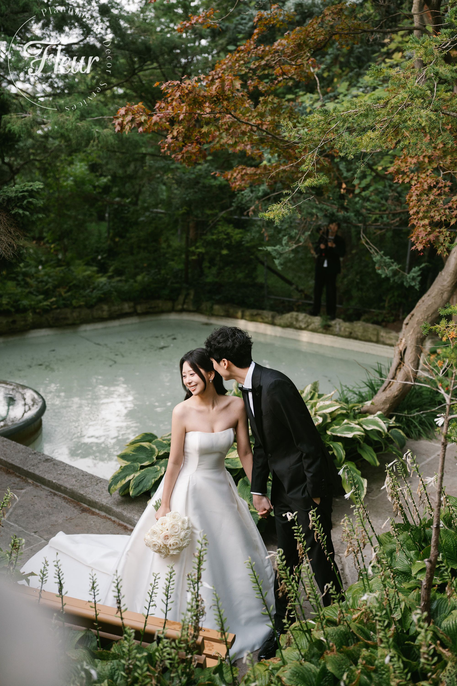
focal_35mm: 35
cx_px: 228
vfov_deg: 54.4
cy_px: 343
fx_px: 666
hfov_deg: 37.9
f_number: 2
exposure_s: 1/800
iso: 400
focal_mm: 35
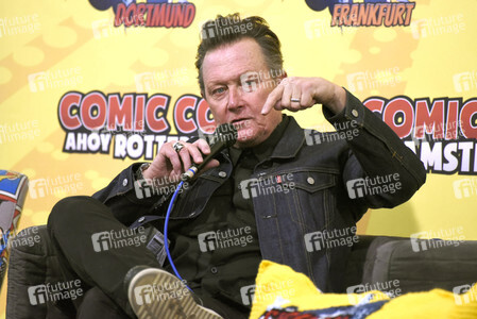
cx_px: 238
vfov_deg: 4.6
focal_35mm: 300
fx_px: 3977
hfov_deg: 6.9
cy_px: 160
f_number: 6.3
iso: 5000
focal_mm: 300
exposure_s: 1/250
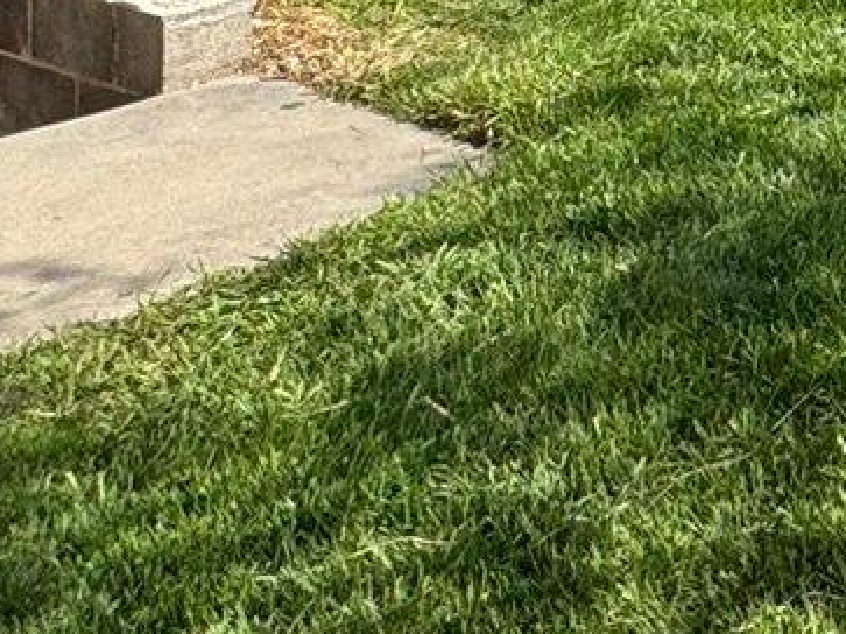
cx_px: 1433
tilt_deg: +1.4
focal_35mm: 79
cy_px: -580
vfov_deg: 15.4
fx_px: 1930
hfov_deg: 19.7
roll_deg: +0.5
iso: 40
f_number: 2.2
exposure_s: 1/1063
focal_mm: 2.22
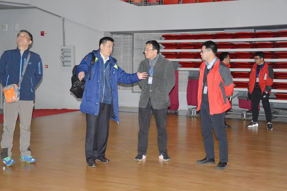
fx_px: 454
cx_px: 144
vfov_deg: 23.7
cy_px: 96
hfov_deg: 35.1
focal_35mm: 57
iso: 3200
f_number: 4.5
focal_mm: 38
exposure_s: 1/60
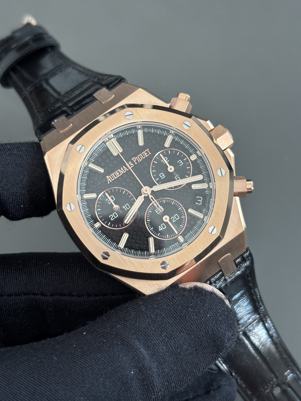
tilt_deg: -55.7
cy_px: 200
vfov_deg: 36.8
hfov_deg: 28.0
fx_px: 603
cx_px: 150
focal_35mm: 52
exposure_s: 1/60
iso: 64
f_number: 1.6
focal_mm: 5.96
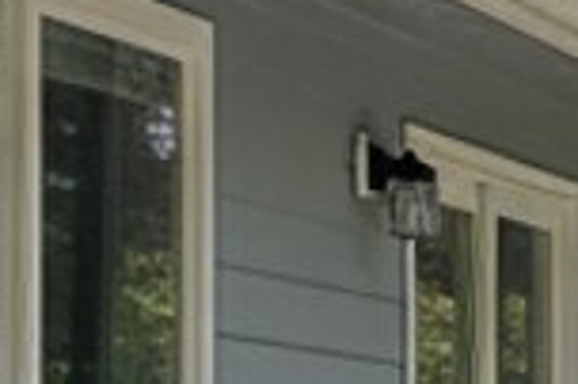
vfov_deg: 6.9
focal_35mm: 197
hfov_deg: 9.2
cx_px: 1468
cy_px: 563
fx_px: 3159
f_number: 1.68
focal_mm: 6.8
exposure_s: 1/450
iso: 1380
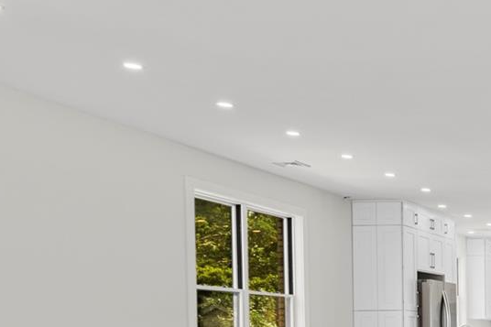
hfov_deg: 23.6
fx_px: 886
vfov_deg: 20.0
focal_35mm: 65
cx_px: 767
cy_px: 360
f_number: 9
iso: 200
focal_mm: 17
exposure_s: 1/4
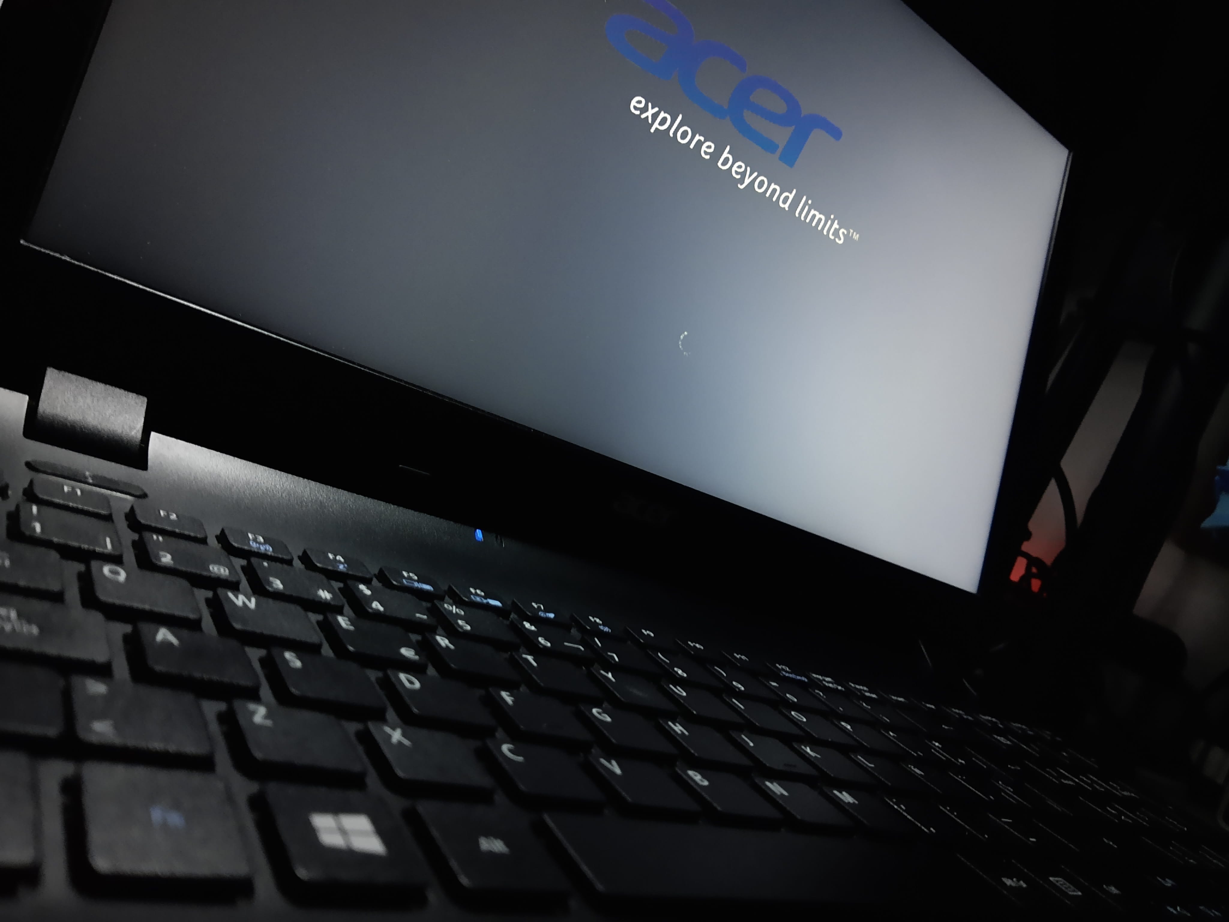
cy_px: 461
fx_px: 923
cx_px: 614
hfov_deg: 67.3
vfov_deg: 53.1
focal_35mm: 26
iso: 622
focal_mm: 3.95
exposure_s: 1/25
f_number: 1.8
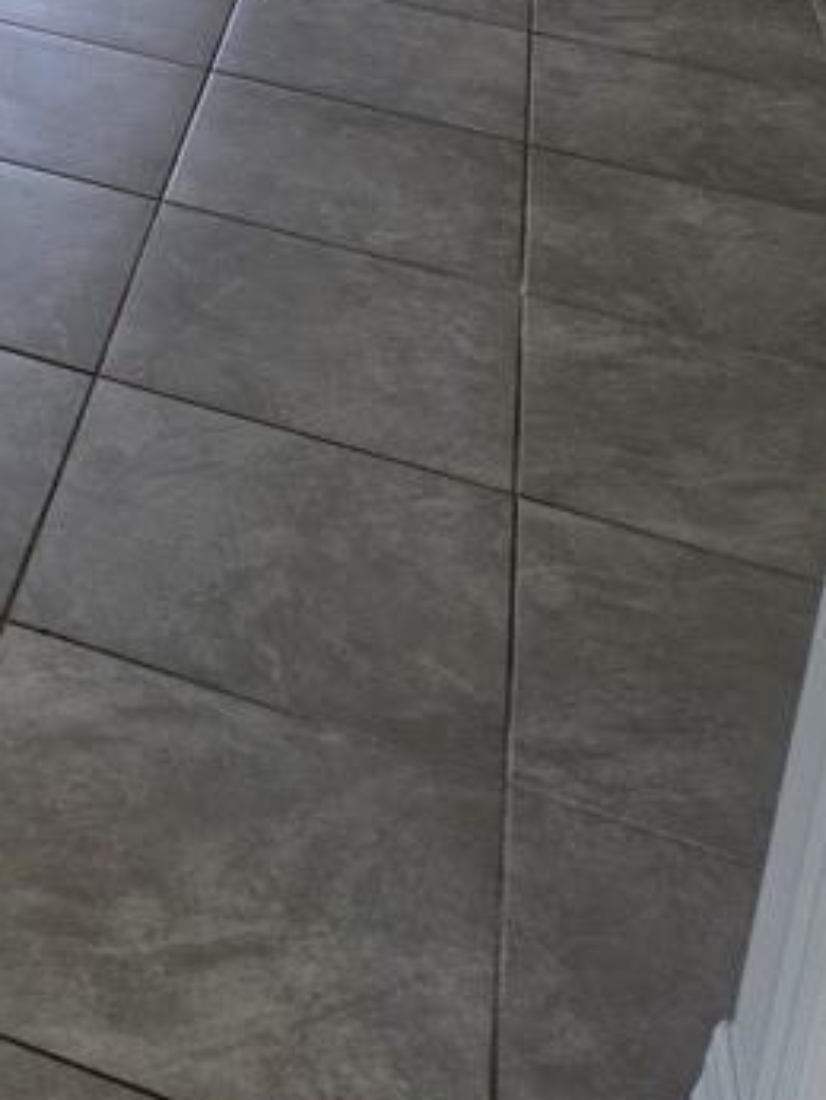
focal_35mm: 68
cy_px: -480
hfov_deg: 19.5
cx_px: -315
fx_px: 2161
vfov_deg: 23.6
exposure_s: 1/180
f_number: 1.8
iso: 200
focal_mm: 5.4
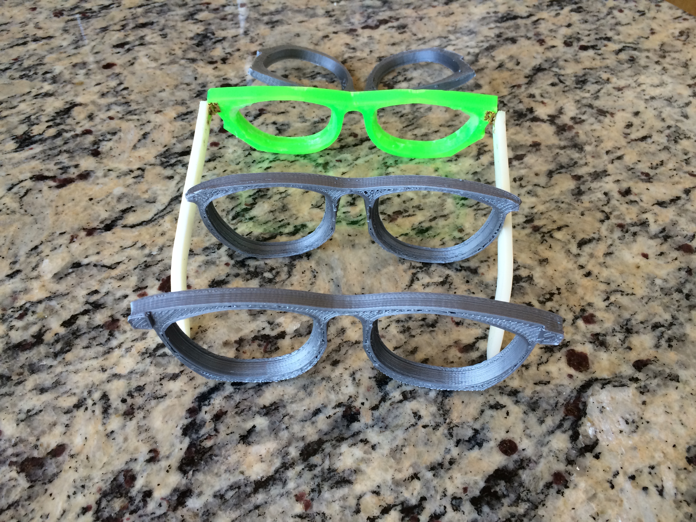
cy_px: 261
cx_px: 348
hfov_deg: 61.7
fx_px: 583
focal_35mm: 29
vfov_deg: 48.2
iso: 40
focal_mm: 4.15
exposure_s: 1/40
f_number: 2.2
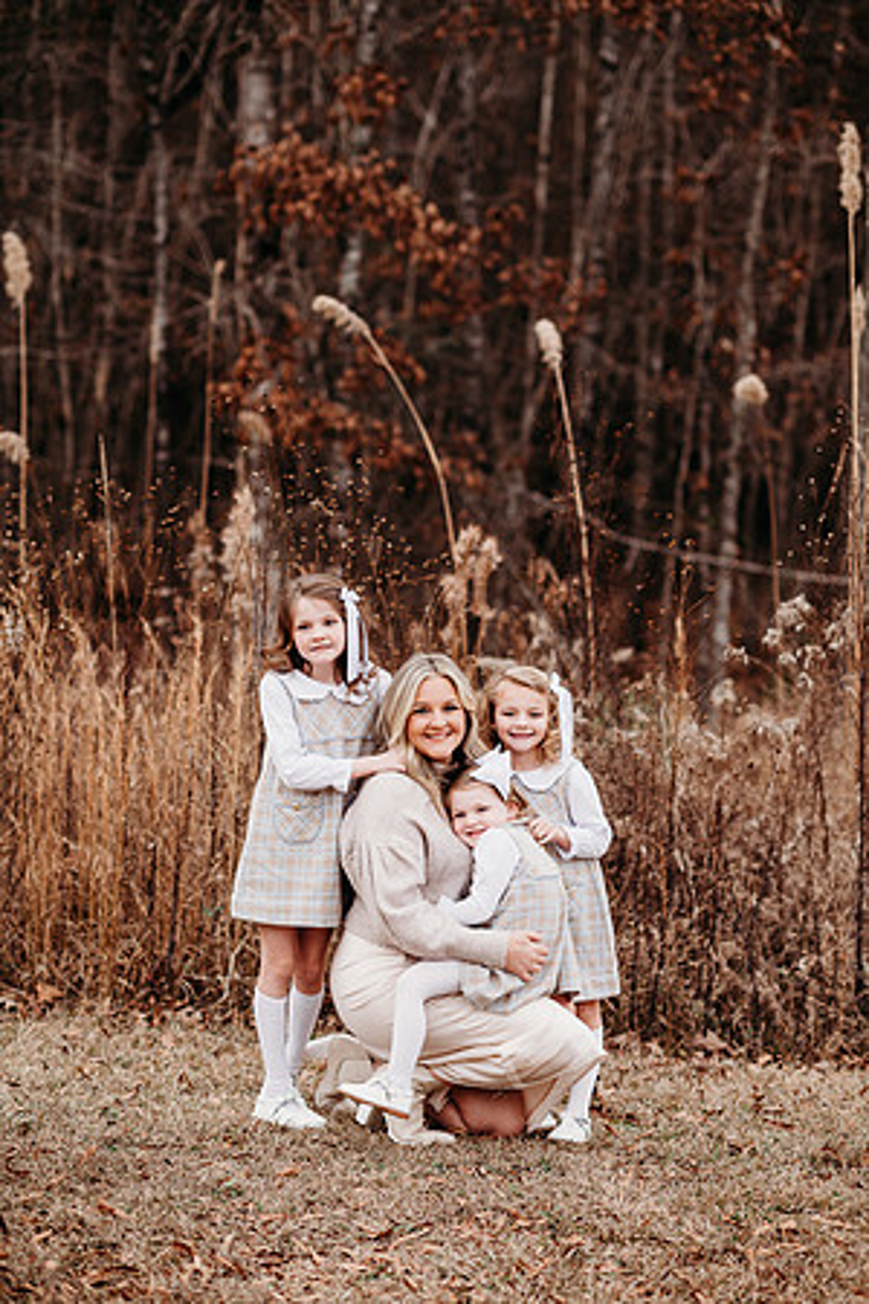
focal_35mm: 85
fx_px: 3077
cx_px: 434
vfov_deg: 23.9
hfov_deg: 16.1
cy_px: 652
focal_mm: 85
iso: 125
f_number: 2.5
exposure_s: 1/320
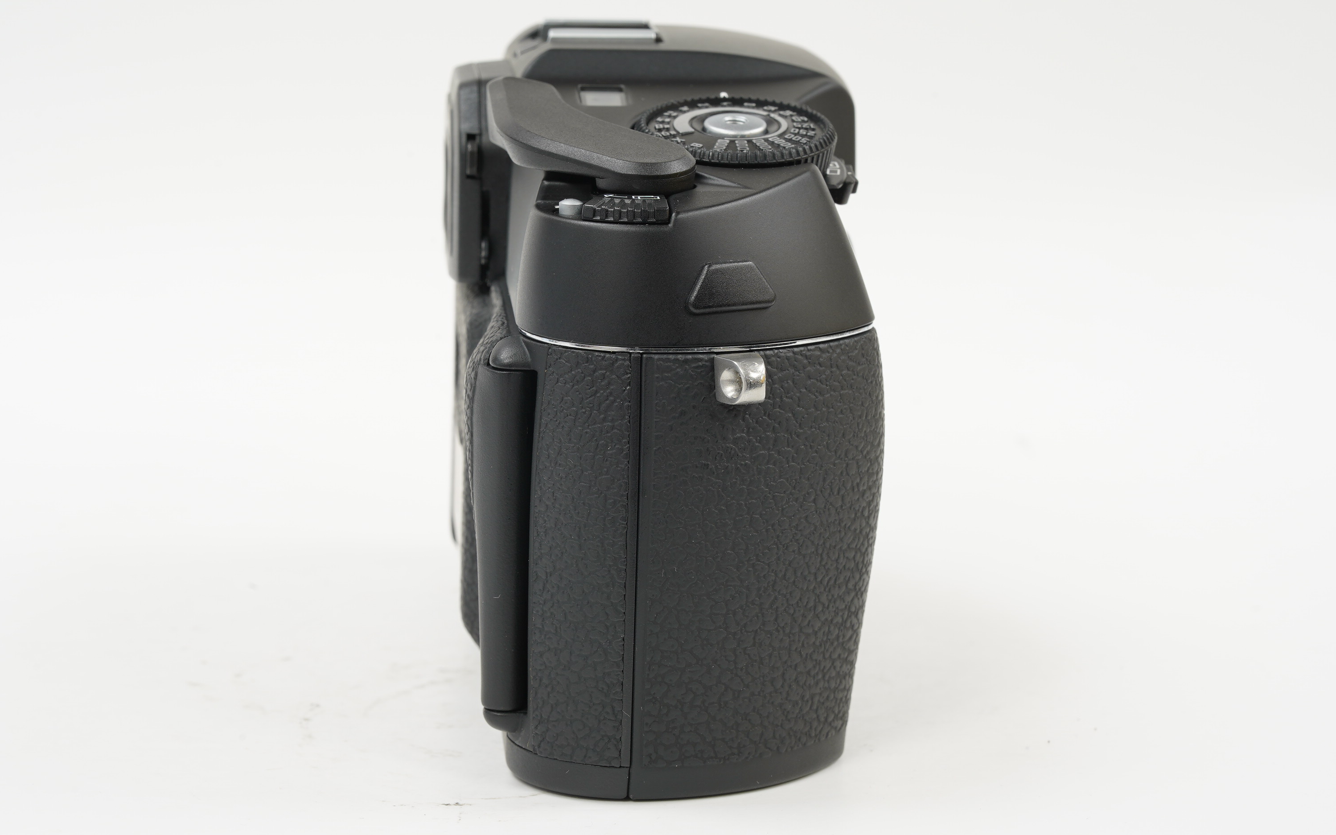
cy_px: 401
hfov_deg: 22.6
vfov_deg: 14.2
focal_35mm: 92
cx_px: 669
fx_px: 3350
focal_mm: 90
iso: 200
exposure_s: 1/1.25
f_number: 14
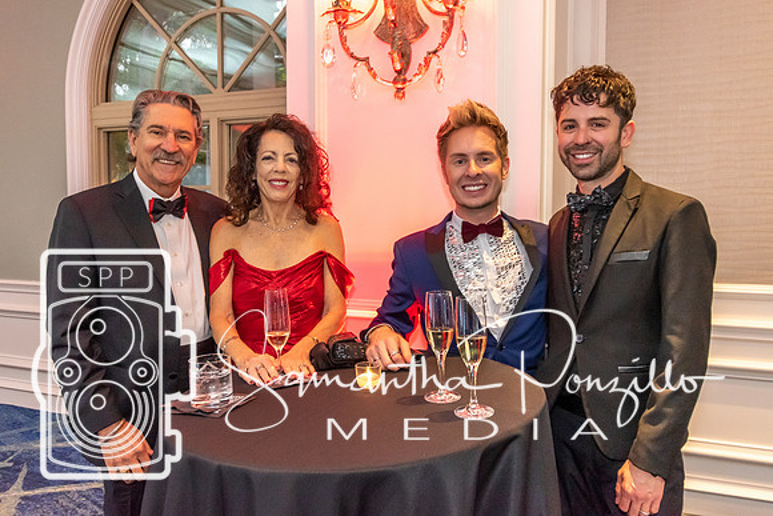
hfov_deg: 67.1
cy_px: 244
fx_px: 583
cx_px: 408
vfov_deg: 47.7
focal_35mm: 27
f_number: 3.5
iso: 2000
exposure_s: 1/60
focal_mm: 17
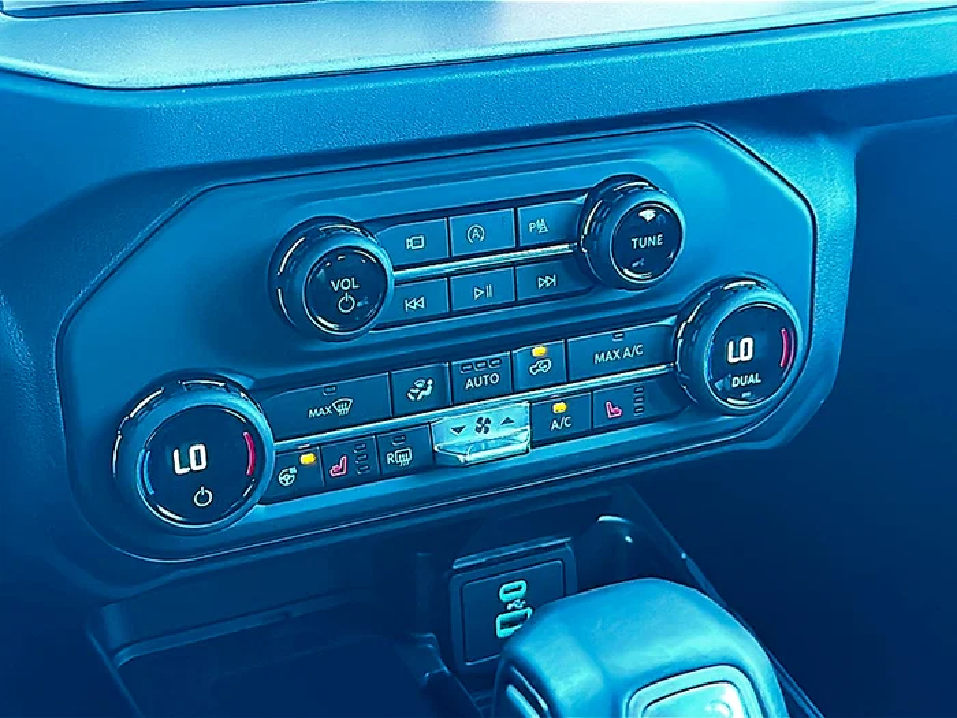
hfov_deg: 42.1
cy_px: 359
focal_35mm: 45
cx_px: 478
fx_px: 1244
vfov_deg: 32.2
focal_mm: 6.86
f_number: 1.78
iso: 320
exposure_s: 1/40
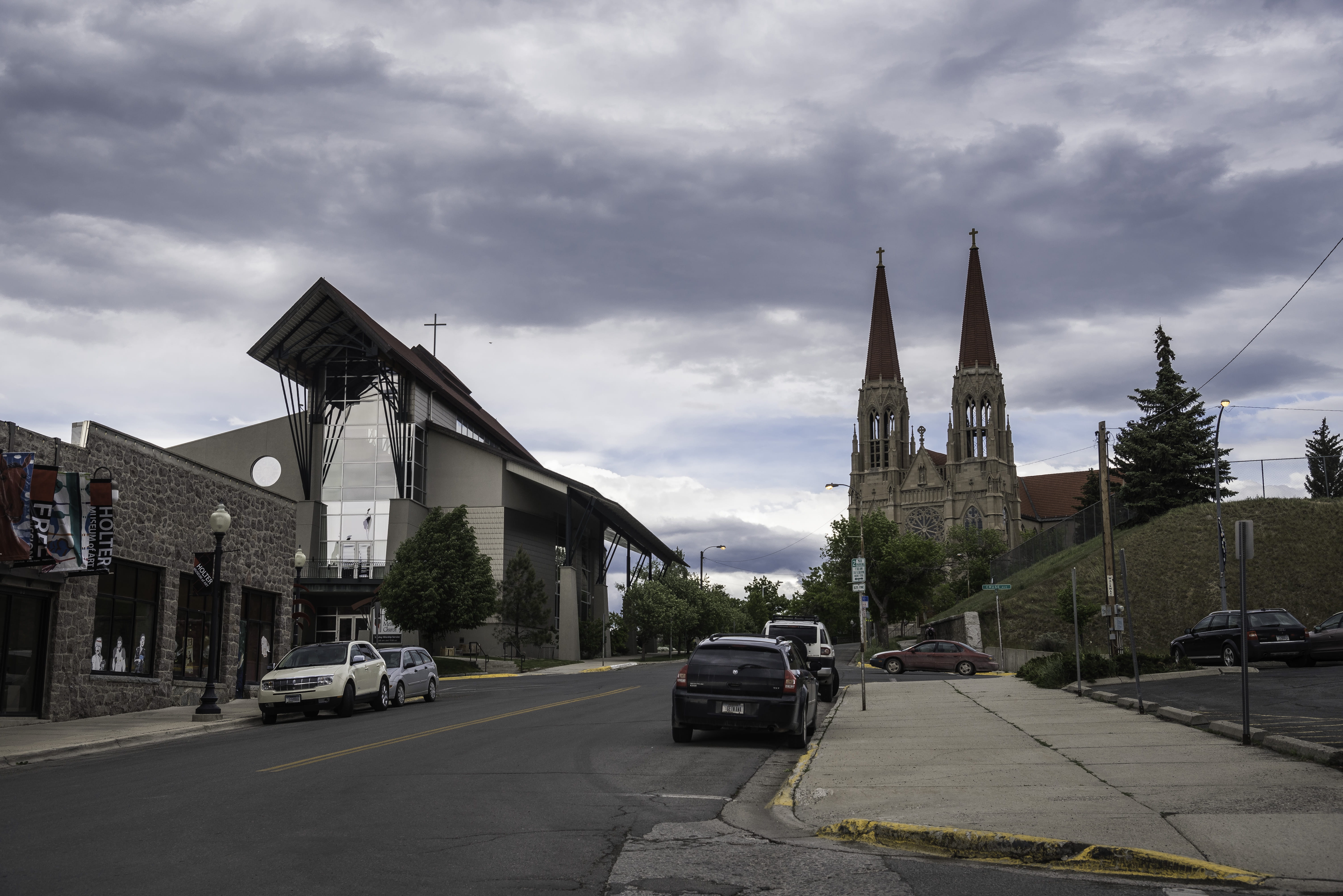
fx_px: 1642
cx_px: 672
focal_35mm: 44
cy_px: 448
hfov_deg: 44.5
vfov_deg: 30.5
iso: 200
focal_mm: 44
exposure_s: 1/250
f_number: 7.1
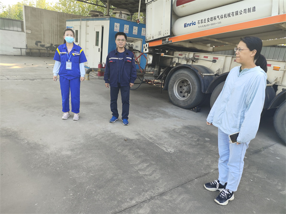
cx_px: 143
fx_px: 207
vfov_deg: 54.9
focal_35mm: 25
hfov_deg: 69.4
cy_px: 107
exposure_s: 1/943
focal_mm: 4.71
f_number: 1.79
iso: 300
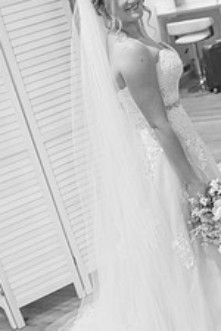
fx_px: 645
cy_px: 218
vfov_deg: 28.7
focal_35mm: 70
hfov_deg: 19.1
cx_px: 195
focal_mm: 35
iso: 250
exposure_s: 1/80
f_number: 2.5
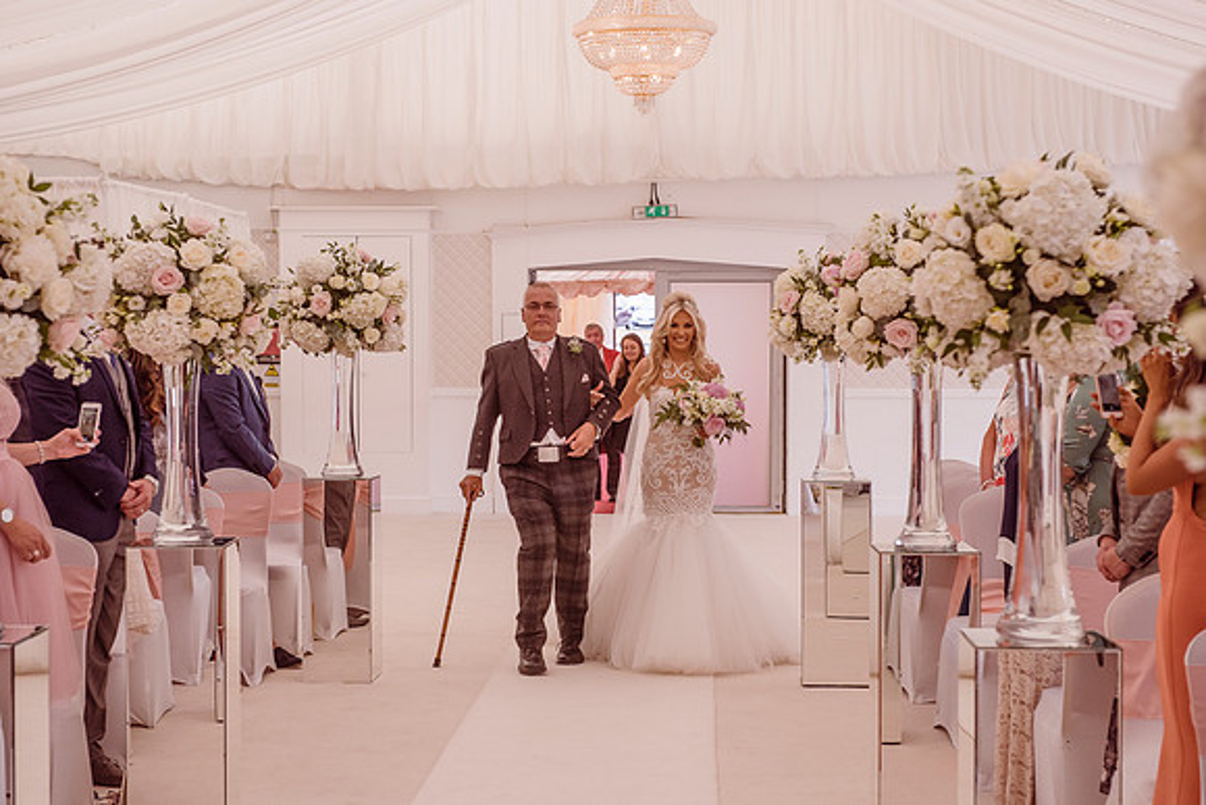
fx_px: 2396
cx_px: 603
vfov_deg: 19.1
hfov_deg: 28.3
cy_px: 402
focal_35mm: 72
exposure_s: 1/500
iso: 640
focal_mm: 70
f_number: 5.6
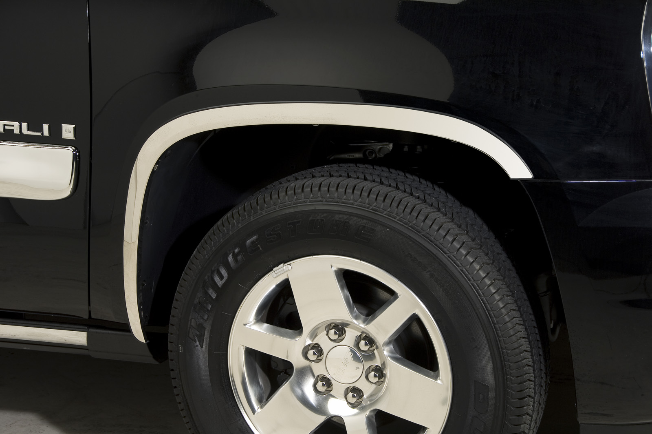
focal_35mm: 93
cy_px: 217
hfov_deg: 21.9
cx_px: 326
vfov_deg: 14.7
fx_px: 1683
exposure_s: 1/250
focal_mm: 62
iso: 100
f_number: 7.1
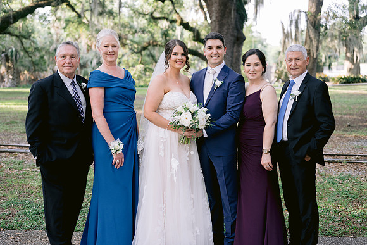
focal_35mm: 50
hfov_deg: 39.6
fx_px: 510
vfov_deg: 27.0
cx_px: 184
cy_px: 122
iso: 400
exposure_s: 1/320
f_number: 2.8
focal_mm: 50
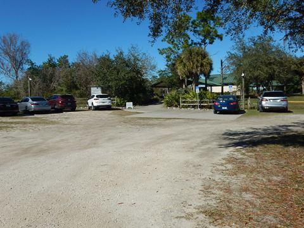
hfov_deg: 71.6
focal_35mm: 24
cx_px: 152
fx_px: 211
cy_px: 114
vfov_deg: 56.8
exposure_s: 1/400
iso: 125
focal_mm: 4.3
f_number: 8.2
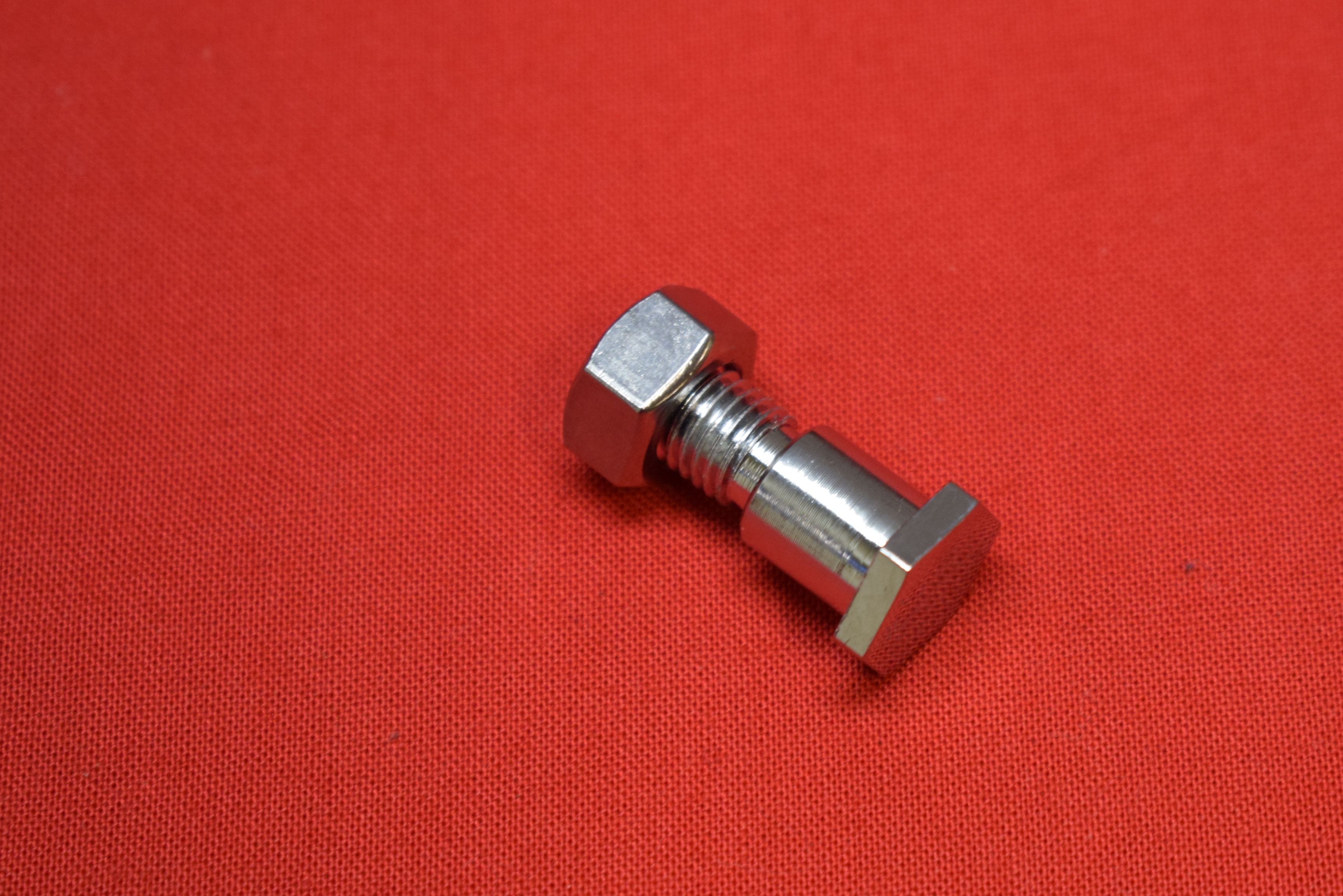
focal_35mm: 101
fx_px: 3769
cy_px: 512
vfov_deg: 13.6
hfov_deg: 20.2
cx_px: 803
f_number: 5.6
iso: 800
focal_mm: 52
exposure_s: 1/60
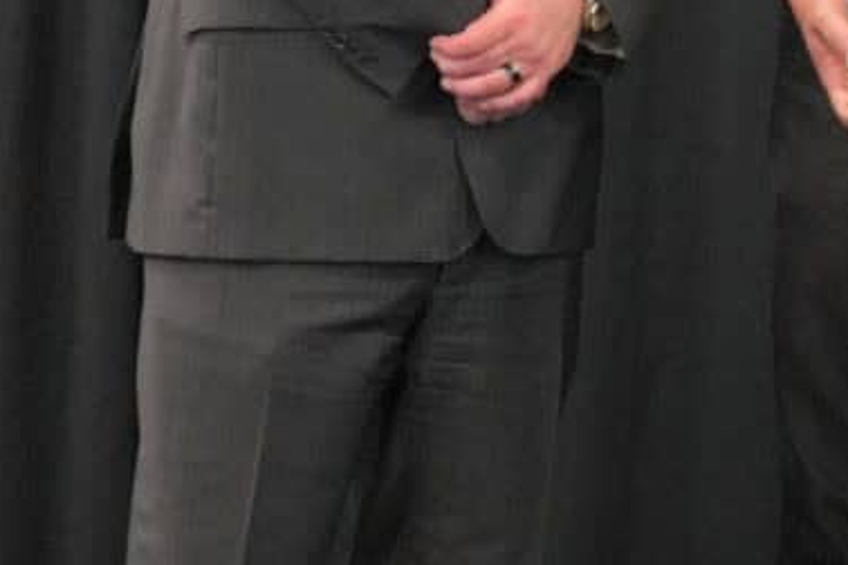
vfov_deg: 10.3
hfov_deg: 15.0
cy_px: -172
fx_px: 3062
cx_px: 1115
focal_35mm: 130
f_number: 4.5
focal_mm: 48
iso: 10000
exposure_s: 1/160
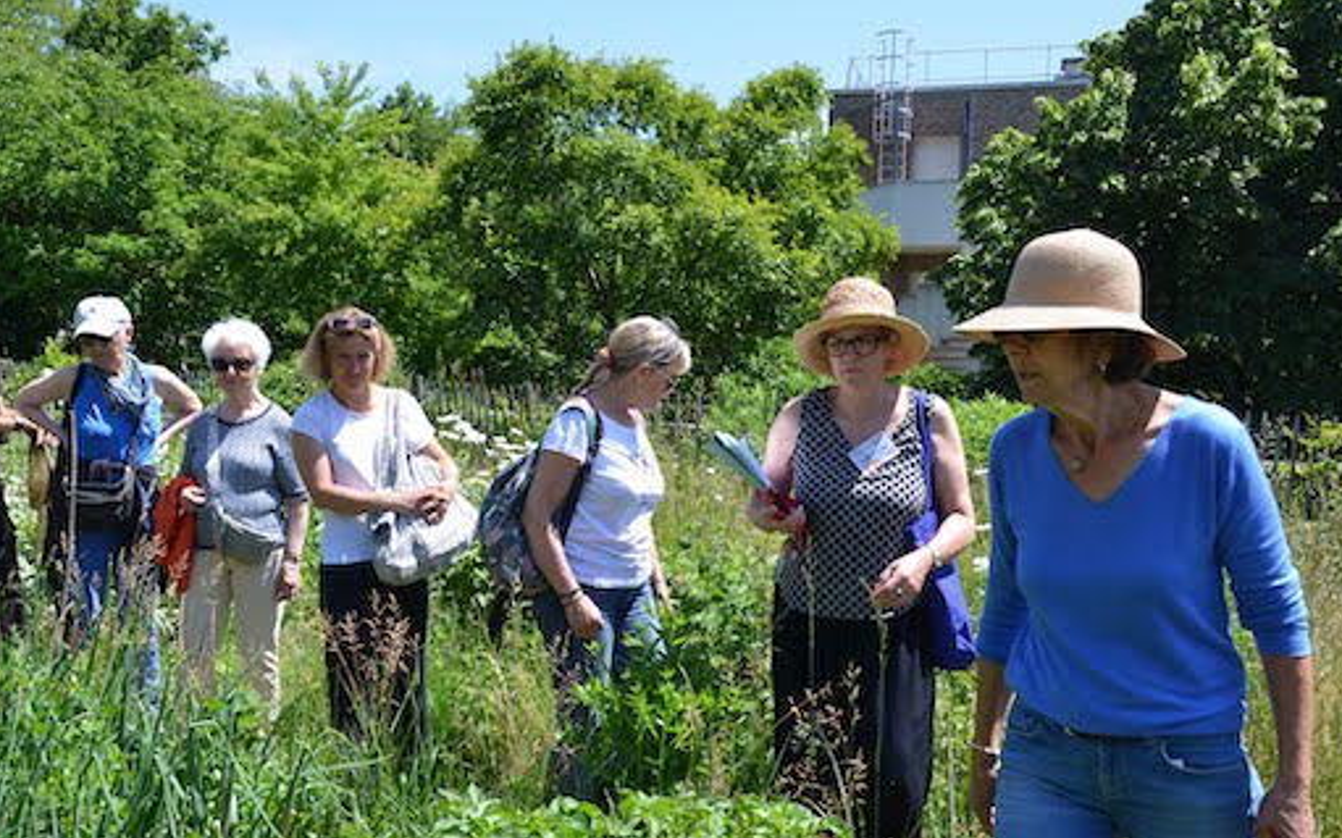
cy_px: 498
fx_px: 1572
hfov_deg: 46.1
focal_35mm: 43
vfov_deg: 29.8
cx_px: 596
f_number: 9
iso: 250
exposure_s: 1/320
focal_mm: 24
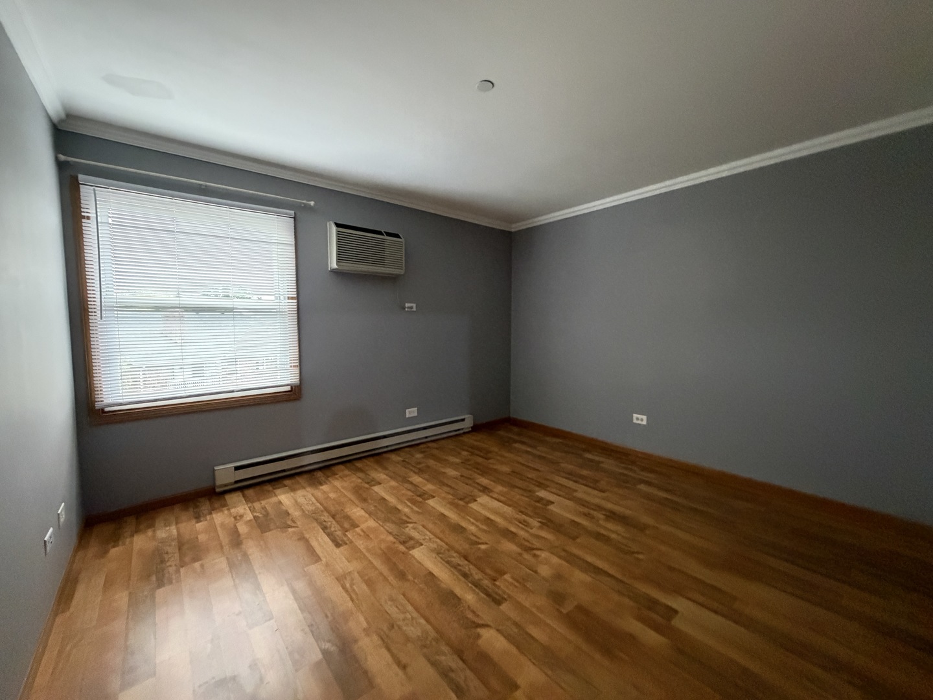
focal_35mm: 14
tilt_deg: -3.8
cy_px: 350
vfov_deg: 85.7
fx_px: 377
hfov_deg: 102.1
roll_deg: +0.4
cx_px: 466
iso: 800
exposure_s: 1/60
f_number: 2.2
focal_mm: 2.22
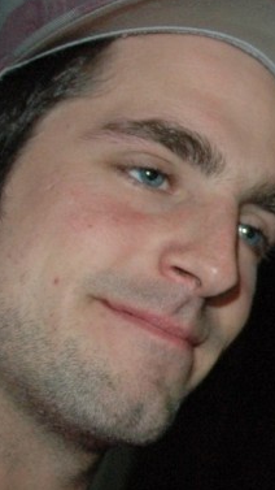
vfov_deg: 34.9
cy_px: 218
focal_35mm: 60
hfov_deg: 17.4
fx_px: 778
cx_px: 449
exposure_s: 1/60
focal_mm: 18
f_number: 4.5
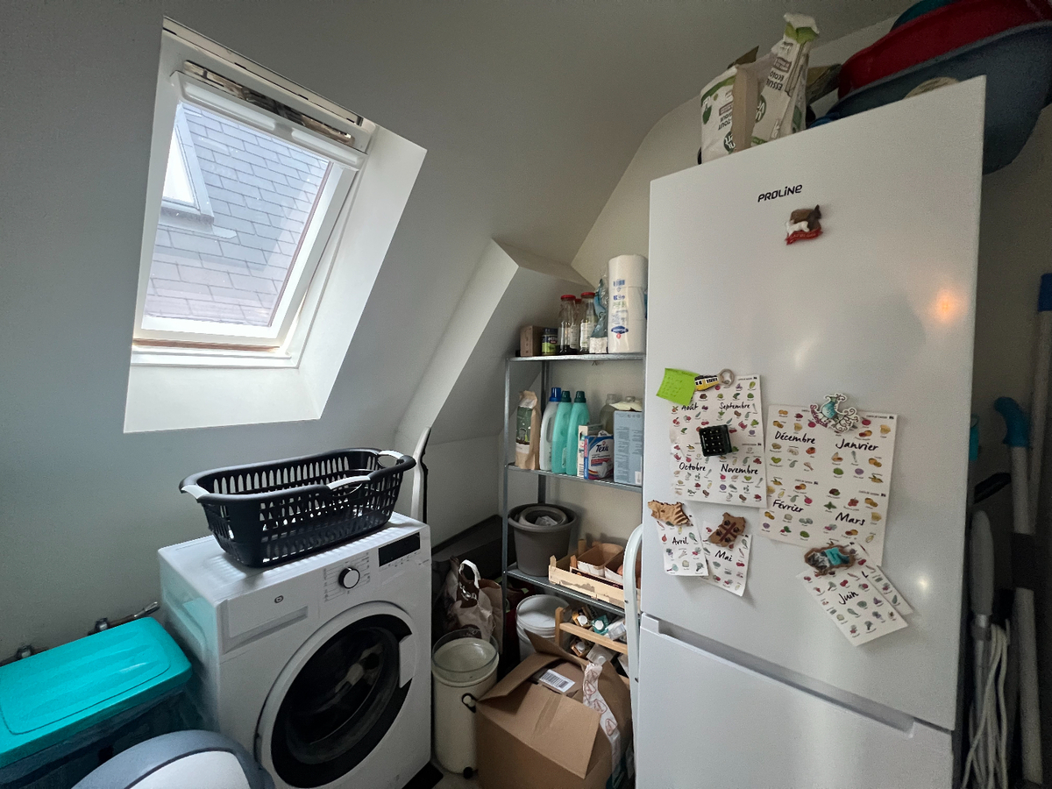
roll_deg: -0.4
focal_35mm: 13
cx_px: 526
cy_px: 394
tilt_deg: -4.3
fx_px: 395
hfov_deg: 106.2
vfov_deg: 89.9
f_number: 1.8
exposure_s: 1/50
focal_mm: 1.57
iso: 500
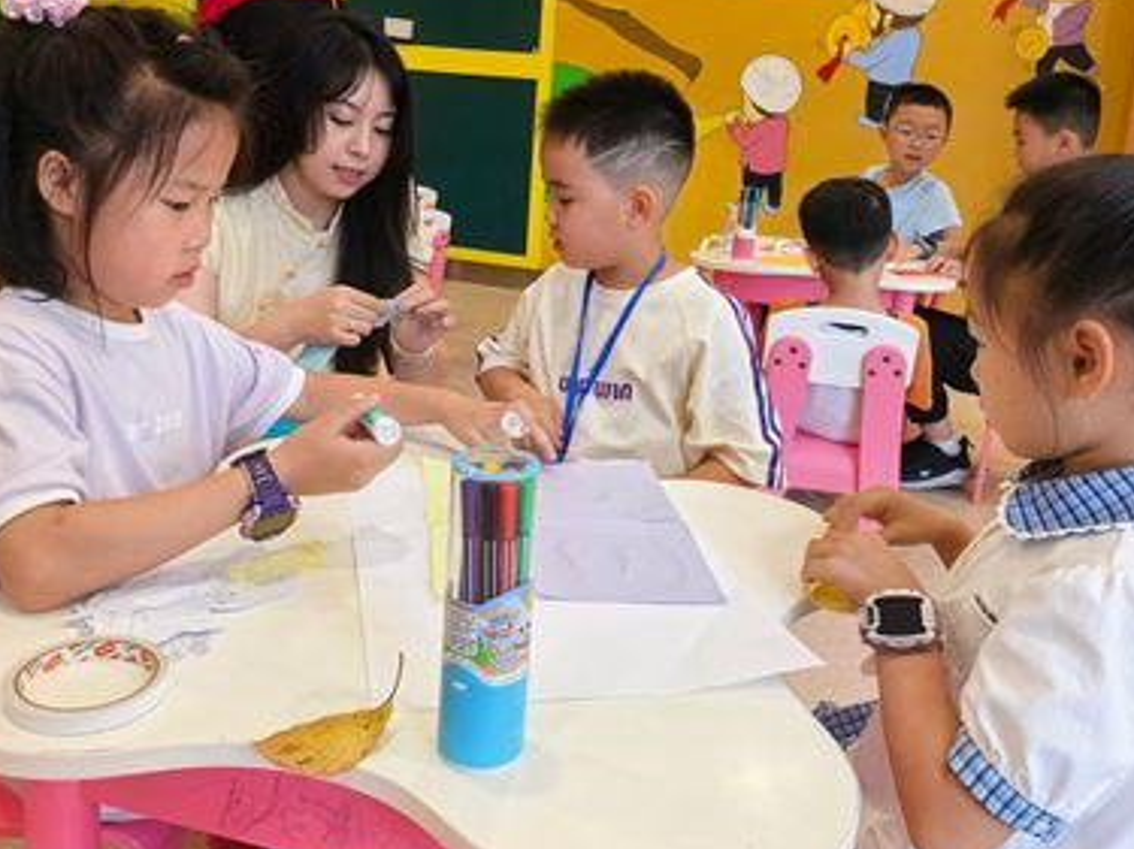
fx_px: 1048
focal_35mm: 32
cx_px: 550
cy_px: 334
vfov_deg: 43.9
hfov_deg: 56.8
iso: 200
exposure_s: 1/60
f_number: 4
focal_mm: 5.75
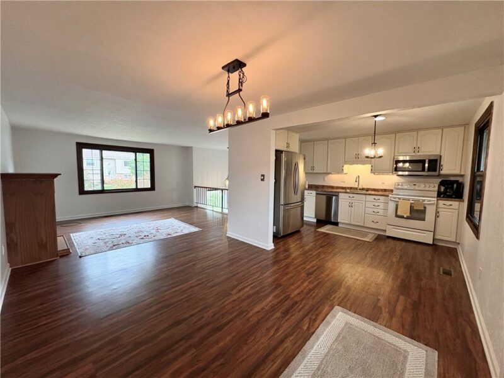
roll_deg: +0.0
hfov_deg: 102.1
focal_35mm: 14
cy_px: 189
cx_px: 252
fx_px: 204
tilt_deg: -4.0
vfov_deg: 85.7
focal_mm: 2.22
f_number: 2.2
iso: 320
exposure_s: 1/120
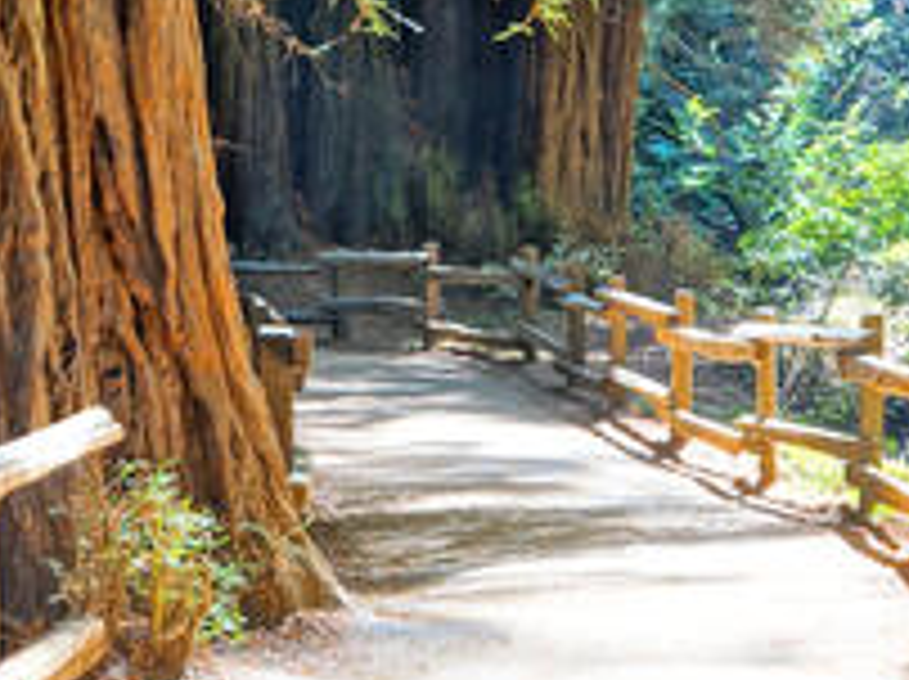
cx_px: 446
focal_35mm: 119
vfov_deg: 12.4
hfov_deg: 16.6
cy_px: 232
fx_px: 3121
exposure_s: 1/25
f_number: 8
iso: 320
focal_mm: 26
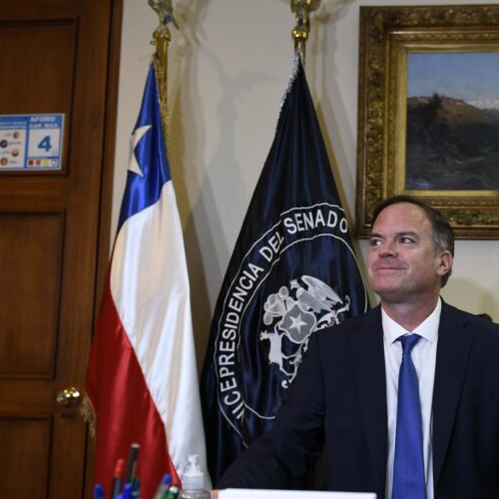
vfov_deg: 36.1
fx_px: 767
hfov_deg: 35.5
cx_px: 353
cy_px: 251
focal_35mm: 47
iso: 1250
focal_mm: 24
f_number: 2.8
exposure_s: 1/200
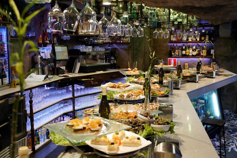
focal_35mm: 42
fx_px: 276
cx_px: 118
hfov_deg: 46.5
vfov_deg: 31.8
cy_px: 79
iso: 400
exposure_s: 1/50
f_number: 4
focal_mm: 28
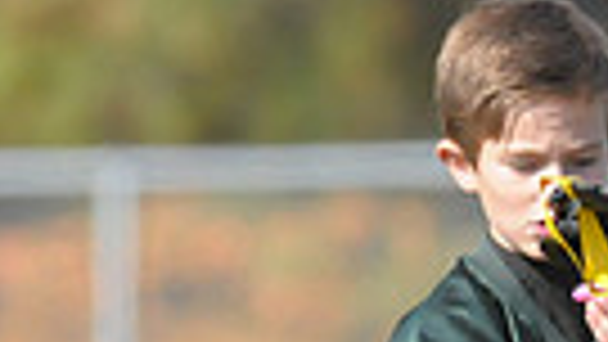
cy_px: 538
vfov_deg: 0.7
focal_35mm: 1758
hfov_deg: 1.2
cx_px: 437
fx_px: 28348
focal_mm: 260
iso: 1600
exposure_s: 1/6400
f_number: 4
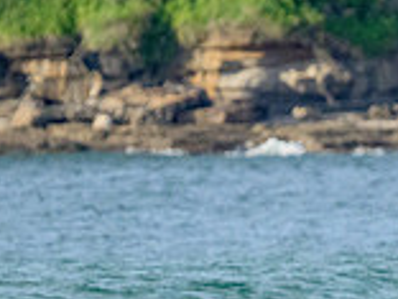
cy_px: 369
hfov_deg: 1.1
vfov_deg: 0.8
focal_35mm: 1856
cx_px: 699
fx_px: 21339
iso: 3600
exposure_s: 1/1250
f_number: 11
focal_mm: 520
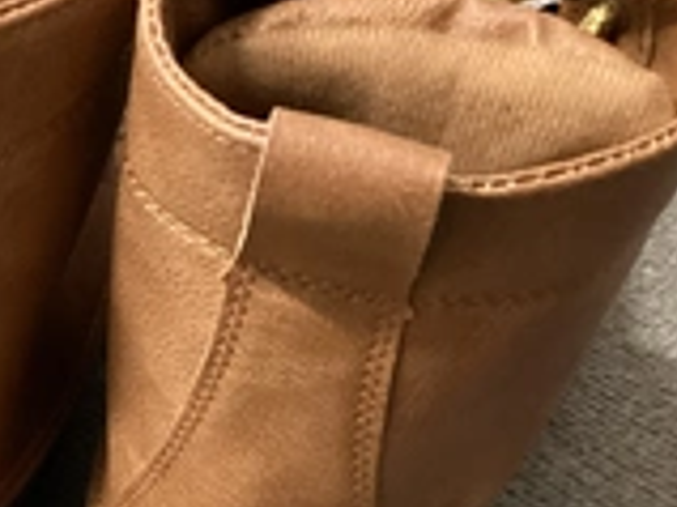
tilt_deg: -54.2
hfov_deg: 23.8
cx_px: -21
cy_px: 554
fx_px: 1524
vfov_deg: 18.2
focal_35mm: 78
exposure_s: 1/24
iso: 640
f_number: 2.4
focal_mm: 3.3
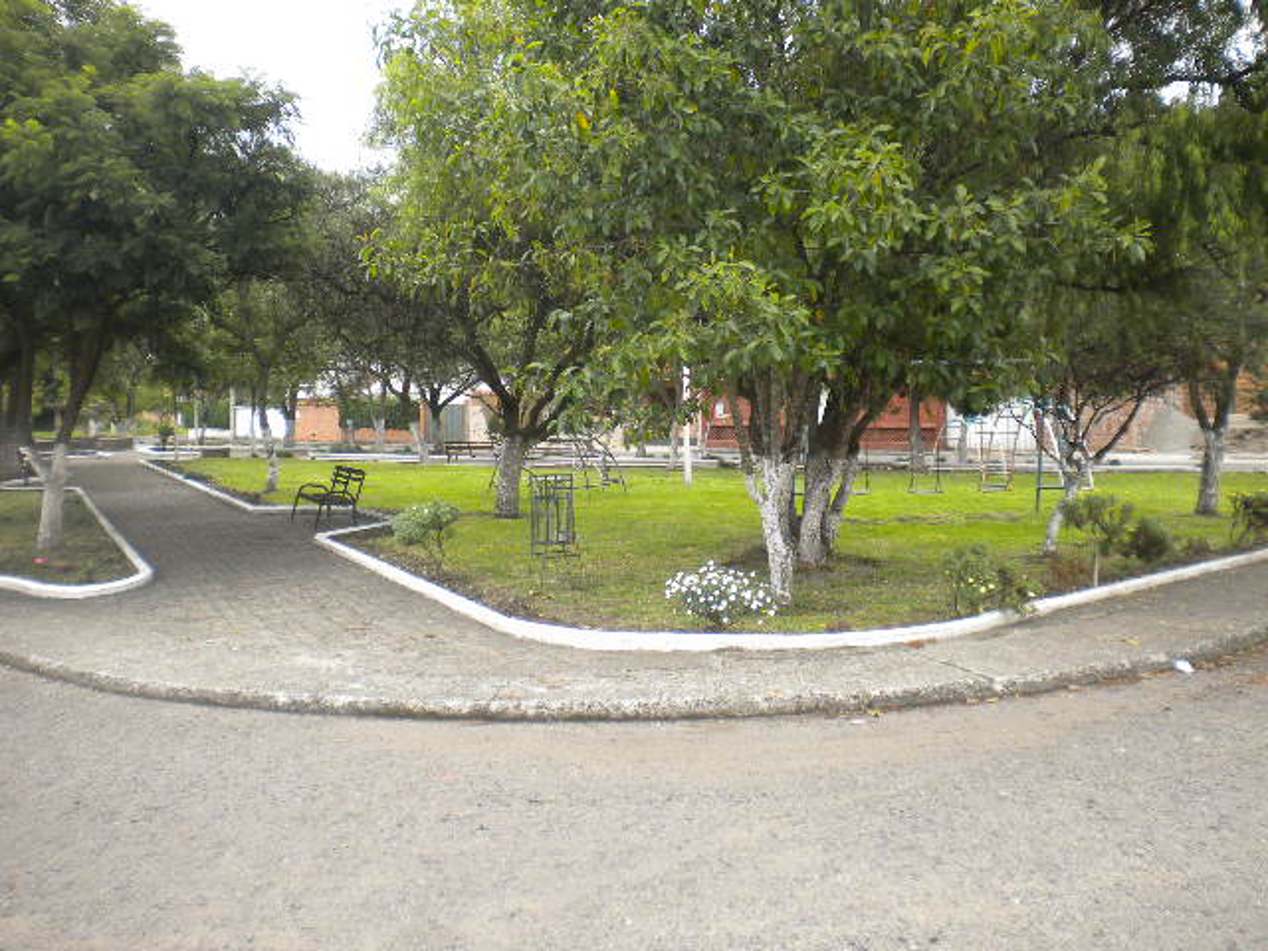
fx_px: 1282
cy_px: 476
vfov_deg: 40.7
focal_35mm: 35
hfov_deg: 52.6
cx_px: 634
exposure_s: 1/220
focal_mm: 6.3
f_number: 4.6
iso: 113
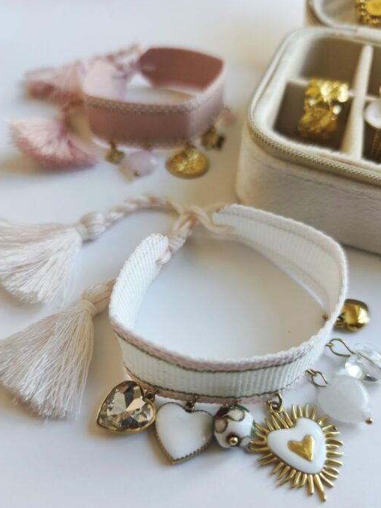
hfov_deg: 51.3
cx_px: 180
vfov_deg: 65.0
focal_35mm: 27
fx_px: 396
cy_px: 290
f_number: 1.65
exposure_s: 1/100
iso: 250
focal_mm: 6.18
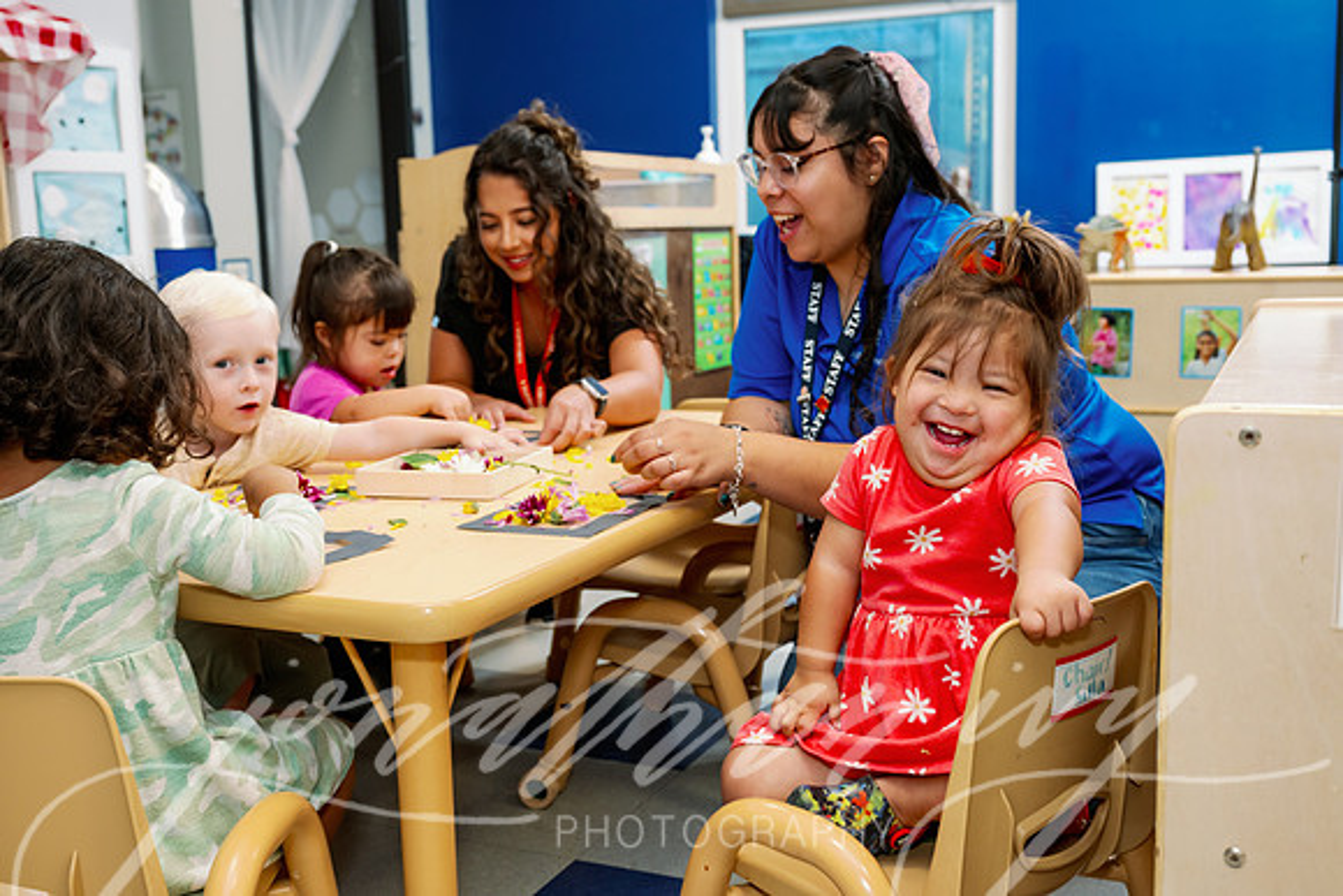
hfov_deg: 49.5
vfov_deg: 34.2
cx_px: 672
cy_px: 448
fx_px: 1455
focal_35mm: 39
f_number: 5
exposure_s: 1/125
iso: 800
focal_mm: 39
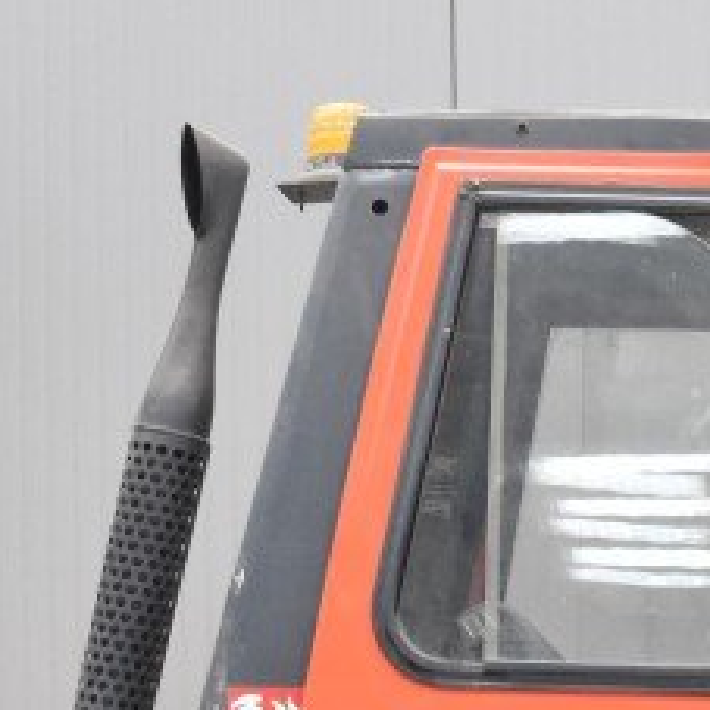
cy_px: 923
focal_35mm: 141
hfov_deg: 12.1
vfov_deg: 12.0
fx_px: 3278
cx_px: 841
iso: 1600
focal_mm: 21
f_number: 5
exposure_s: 1/20
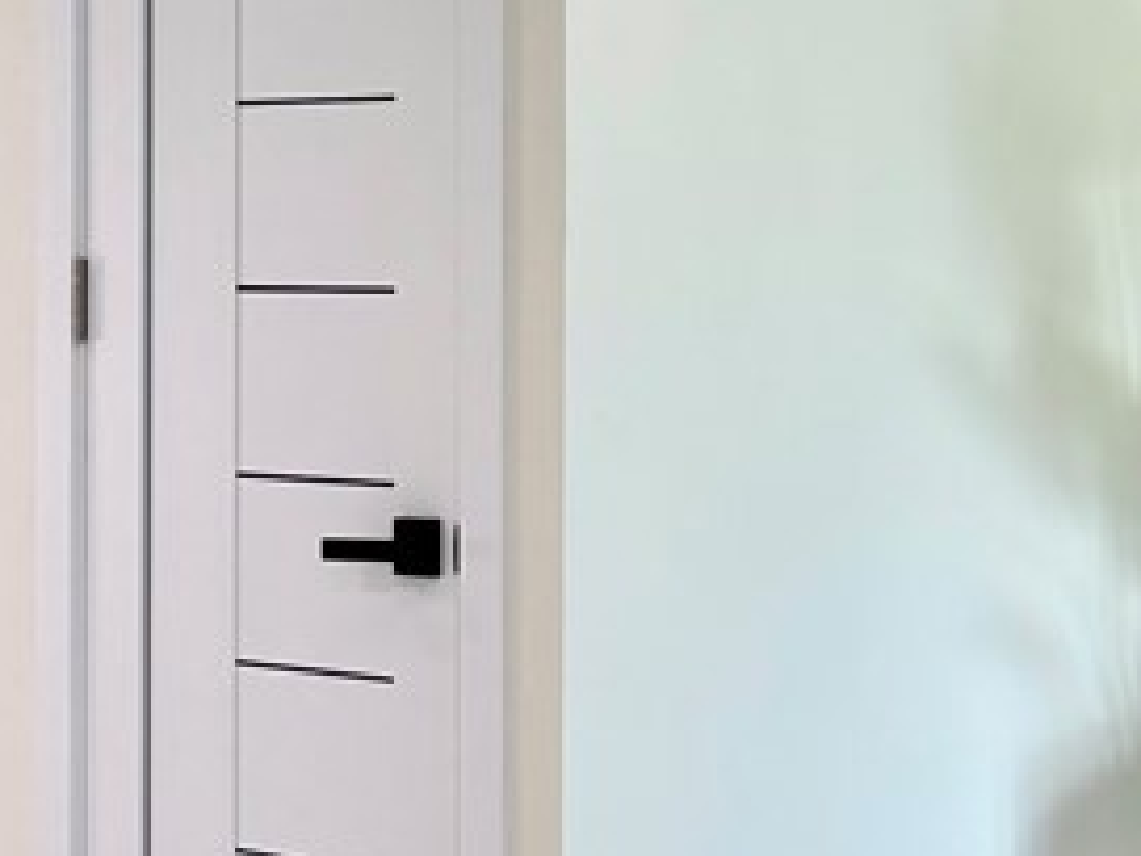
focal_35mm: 98
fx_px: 3230
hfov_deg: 19.4
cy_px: 59
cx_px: 1154
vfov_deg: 14.9
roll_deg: +0.8
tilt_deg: +2.4
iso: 50
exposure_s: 1/170
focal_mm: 5.96
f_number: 1.6
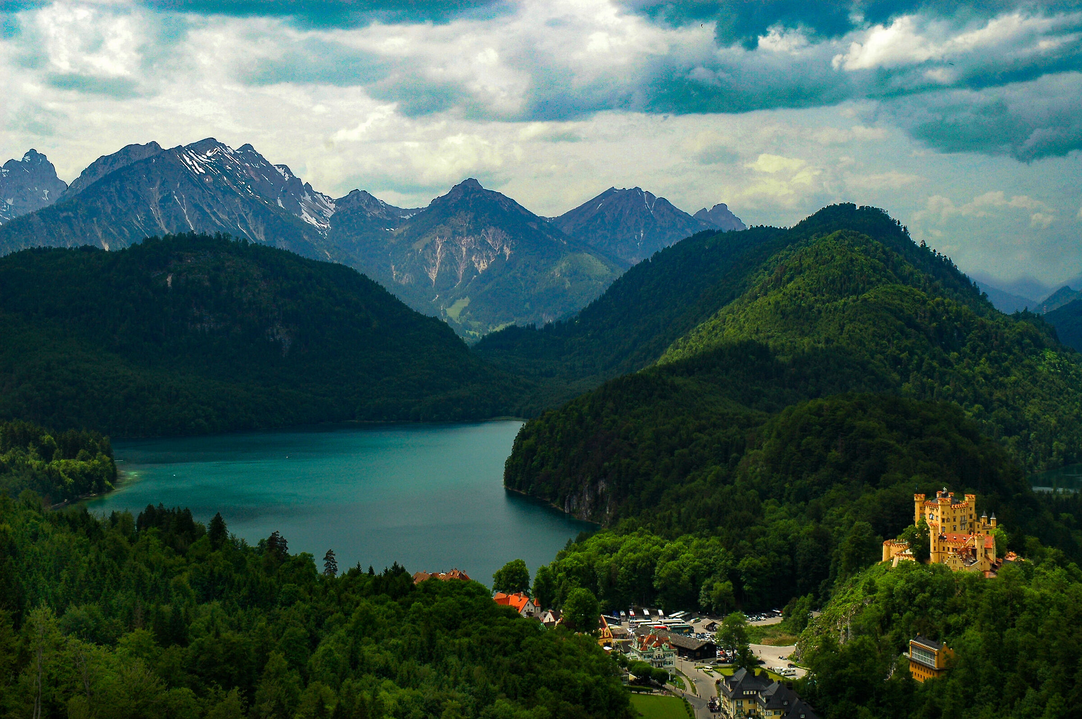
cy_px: 360
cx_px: 541
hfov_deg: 35.1
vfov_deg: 23.7
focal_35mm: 57
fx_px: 1712
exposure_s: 1/90
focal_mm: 38
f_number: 9.5
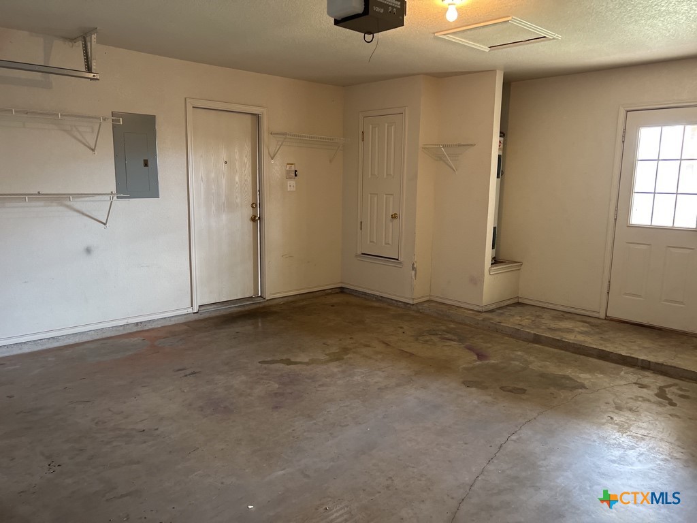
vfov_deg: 53.1
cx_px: 348
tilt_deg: -7.9
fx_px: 524
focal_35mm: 26
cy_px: 262
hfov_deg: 67.3
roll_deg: -2.3
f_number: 1.5
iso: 400
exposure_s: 1/60
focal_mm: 5.7
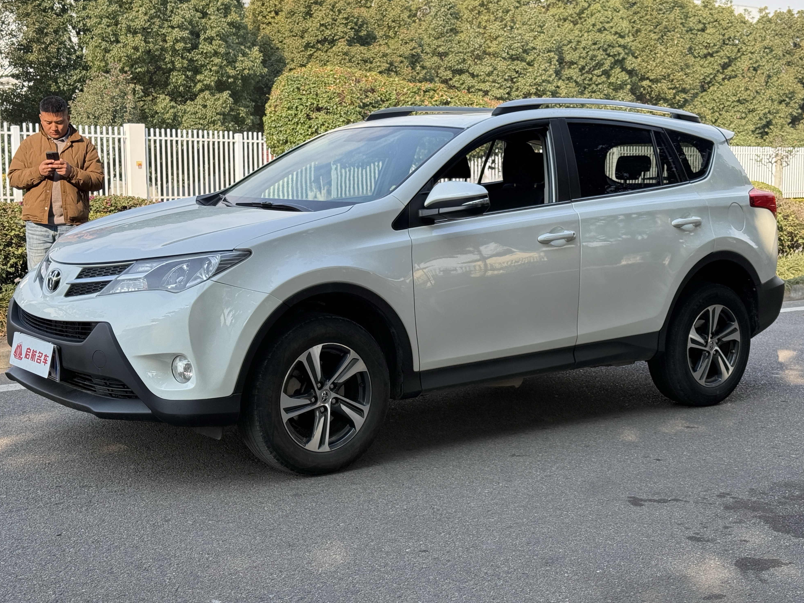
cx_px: 395
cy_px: 299
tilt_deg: -4.9
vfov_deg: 29.7
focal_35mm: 49
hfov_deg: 38.9
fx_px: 1138
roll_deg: +0.1
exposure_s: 1/1185
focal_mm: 6.76
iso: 80
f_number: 1.78
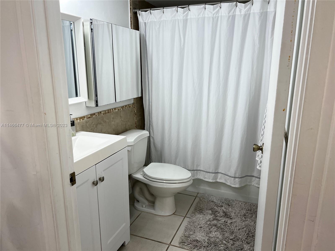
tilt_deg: -13.7
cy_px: 126
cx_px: 168
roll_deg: -0.3
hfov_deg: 67.3
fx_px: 252
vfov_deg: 53.1
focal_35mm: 26
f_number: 1.5
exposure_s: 1/120
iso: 64
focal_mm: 5.7
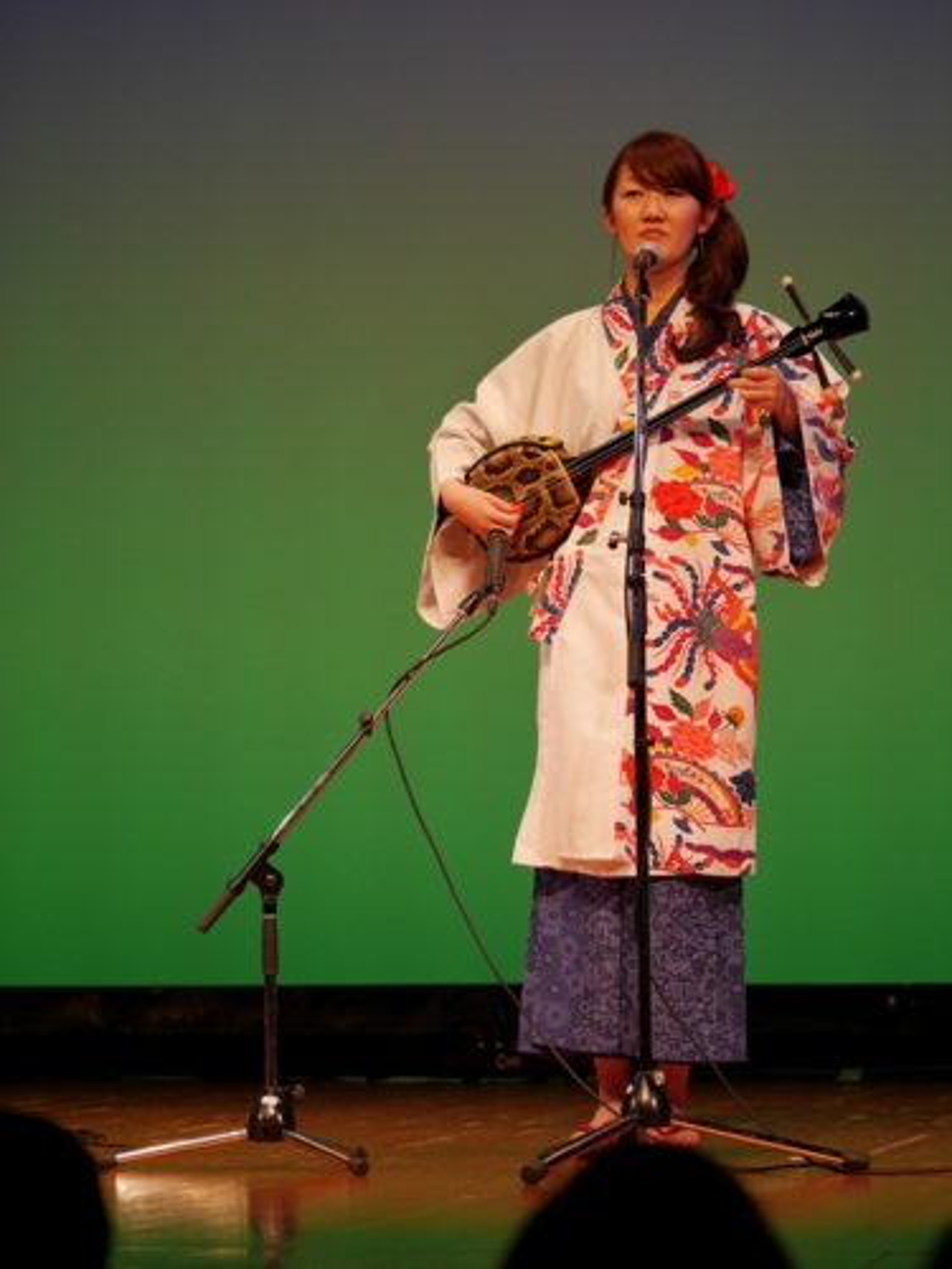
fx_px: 5500
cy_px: 634
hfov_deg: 9.9
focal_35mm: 150
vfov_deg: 13.2
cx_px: 476
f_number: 2.8
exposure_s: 1/160
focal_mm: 75
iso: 250
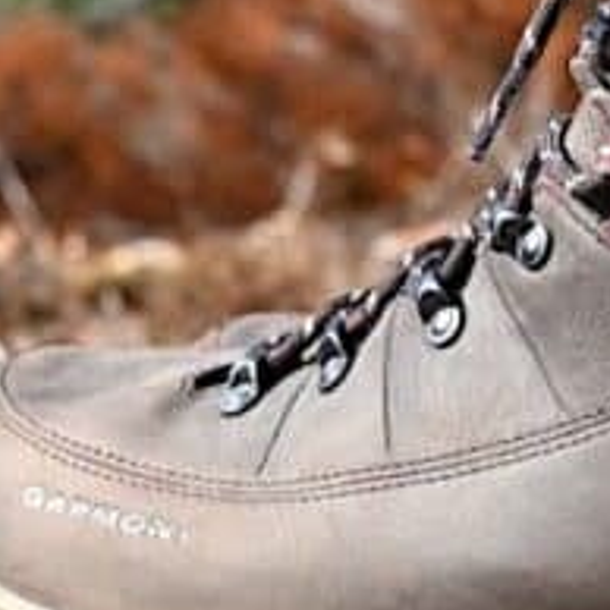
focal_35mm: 166
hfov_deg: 10.4
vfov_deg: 10.5
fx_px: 3310
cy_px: 302
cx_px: 698
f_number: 6.3
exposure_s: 1/320
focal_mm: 37
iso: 100
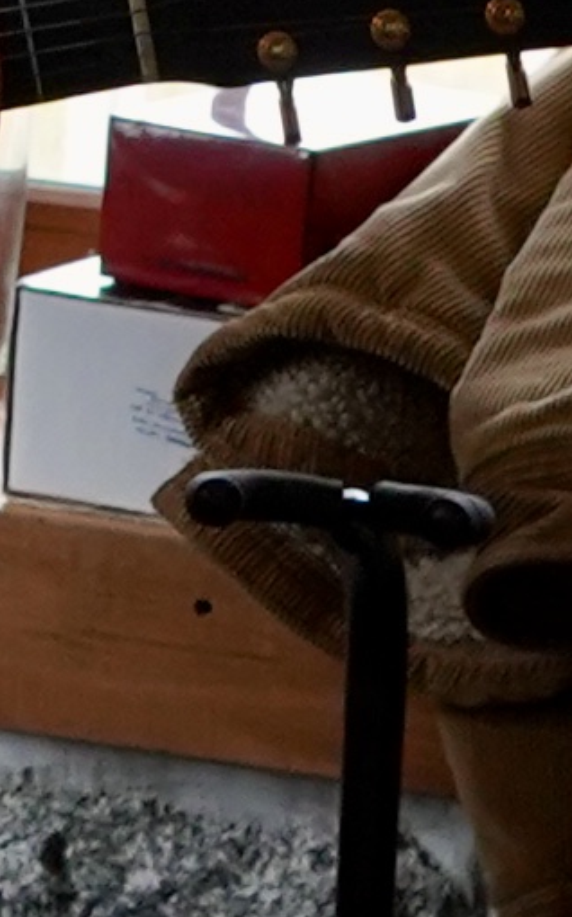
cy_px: -2025
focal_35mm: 600
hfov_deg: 2.1
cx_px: -1774
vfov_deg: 3.4
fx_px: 14991
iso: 1000
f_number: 4
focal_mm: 50
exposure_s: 1/160
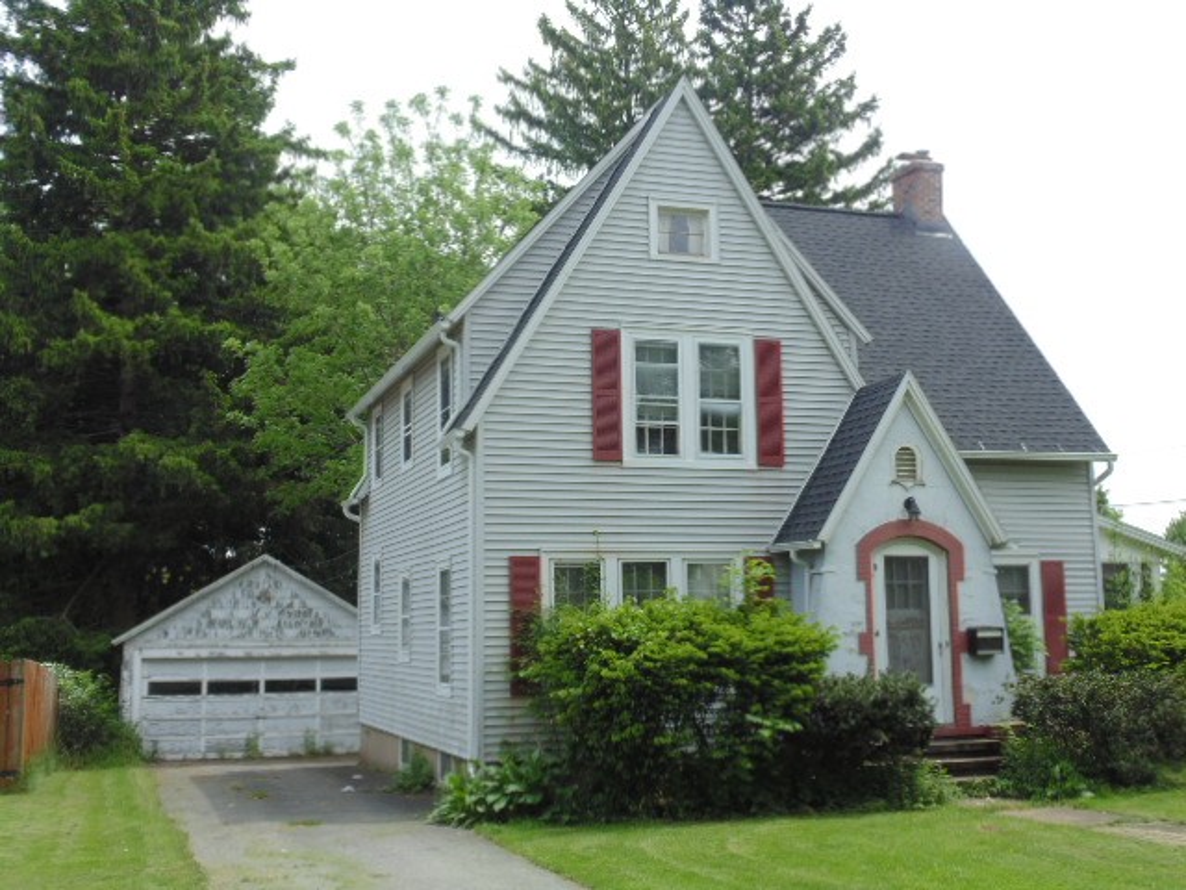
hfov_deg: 45.8
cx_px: 593
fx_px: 1405
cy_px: 445
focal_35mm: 41
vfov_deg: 35.1
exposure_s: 1/500
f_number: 3.6
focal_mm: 7.4
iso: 80
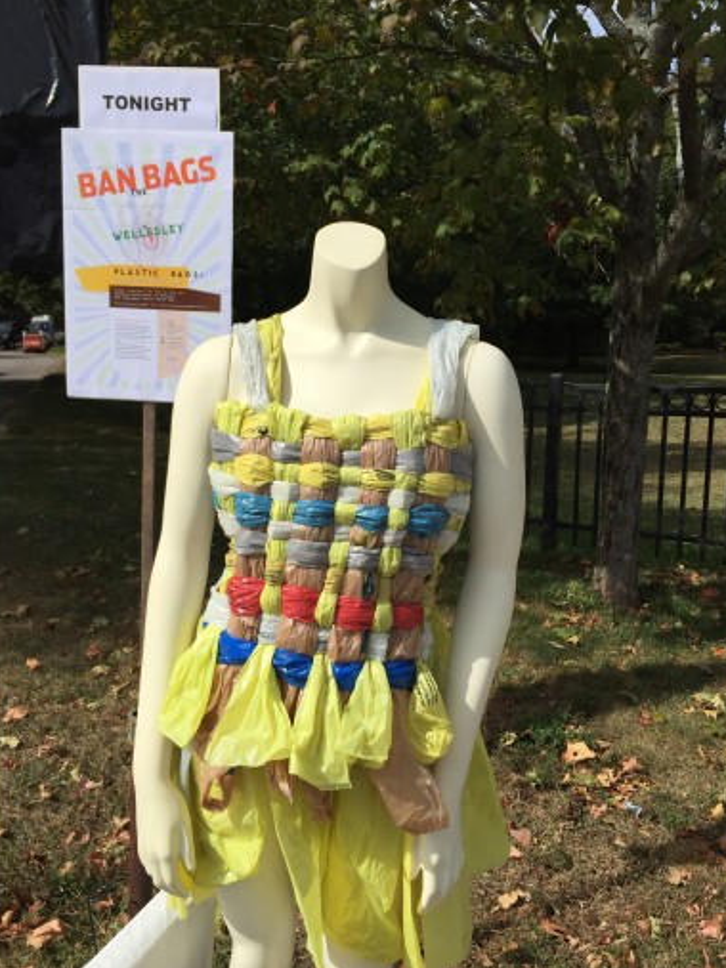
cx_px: 358
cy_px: 481
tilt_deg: -9.2
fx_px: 839
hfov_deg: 46.8
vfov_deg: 60.0
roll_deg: -0.3
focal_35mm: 30
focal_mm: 4.15
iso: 32
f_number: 2.2
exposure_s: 1/3968
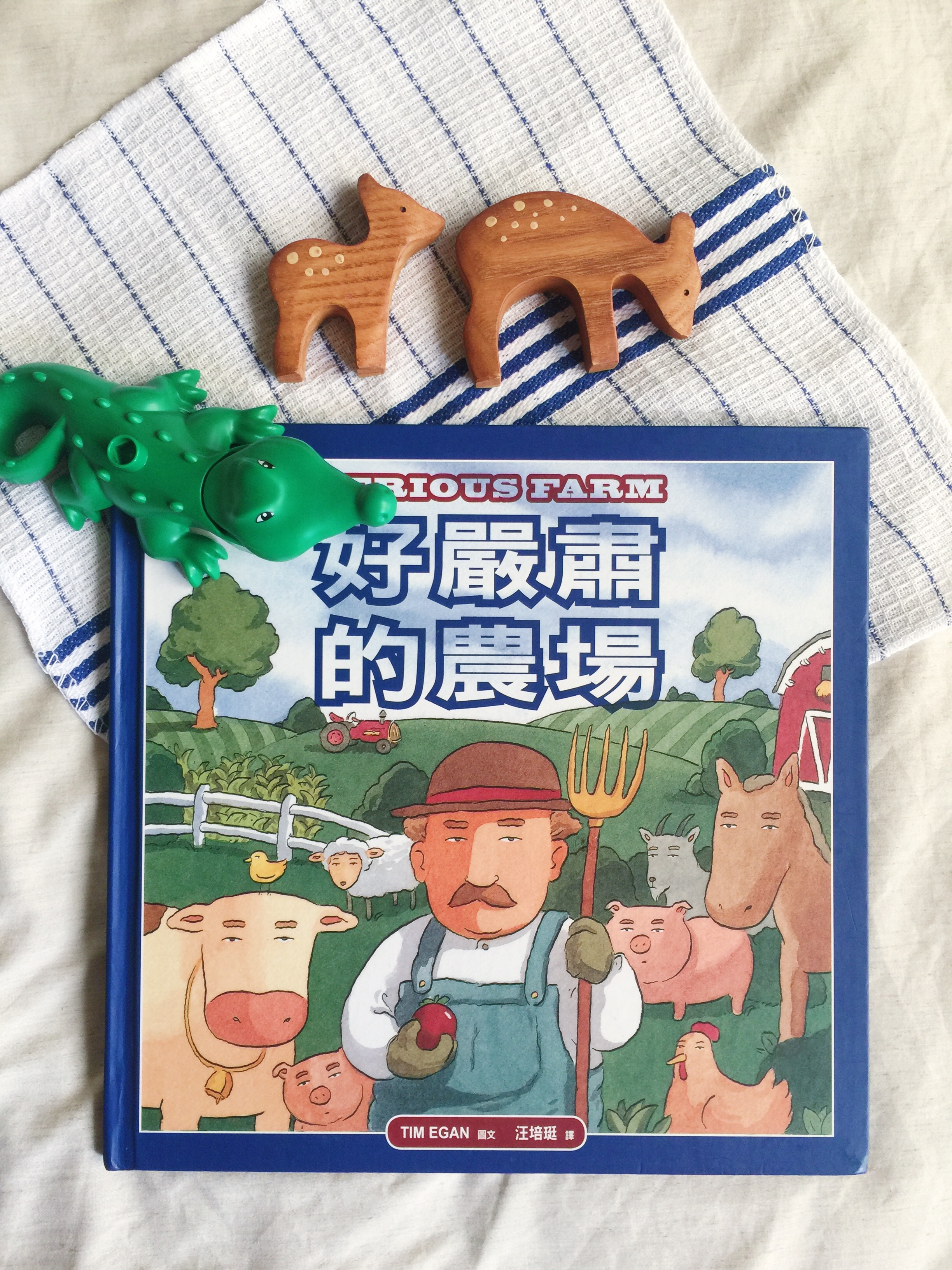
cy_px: 635
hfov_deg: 48.2
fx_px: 1063
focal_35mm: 29
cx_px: 476
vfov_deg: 61.7
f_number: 2.2
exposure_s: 1/30
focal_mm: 4.15
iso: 32
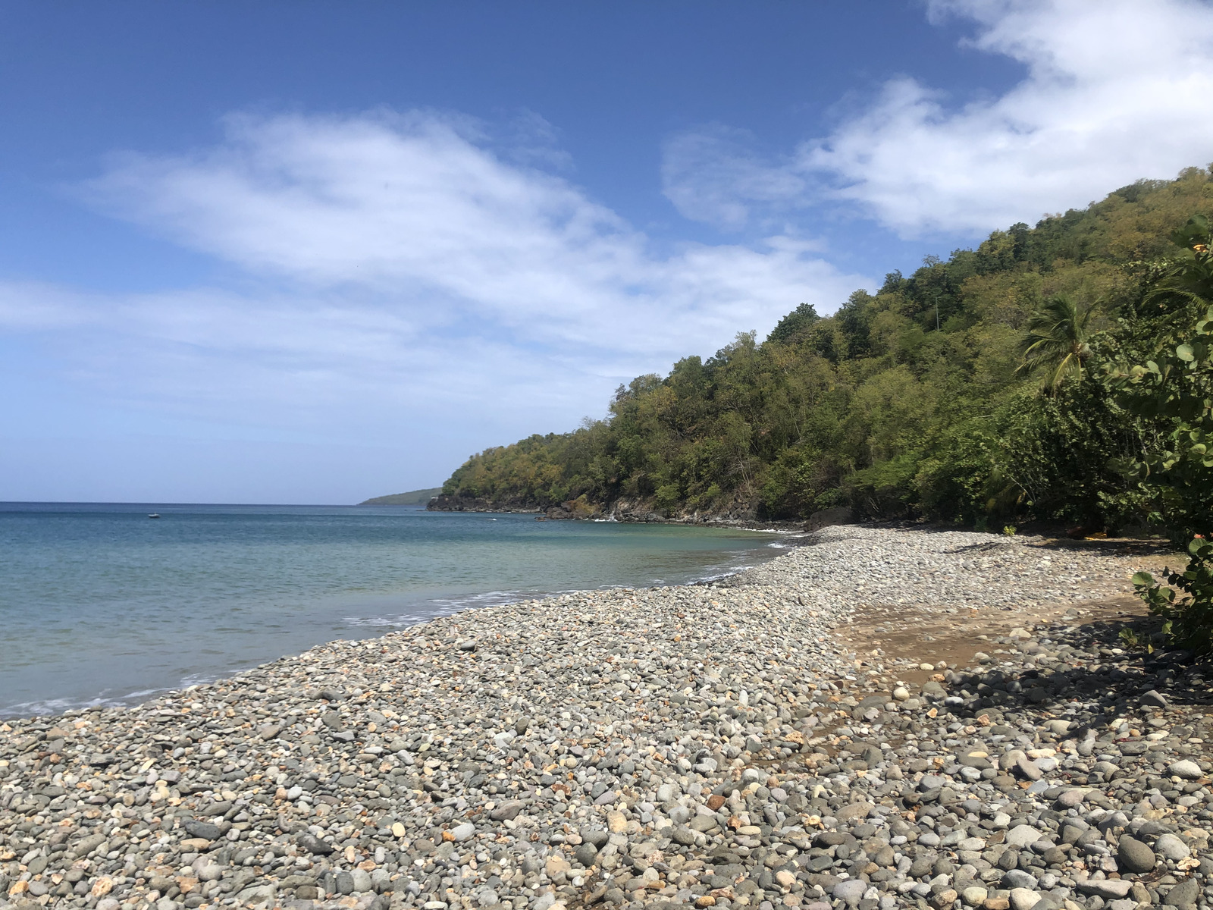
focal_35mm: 28
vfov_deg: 49.7
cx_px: 606
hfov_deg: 63.4
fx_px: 981
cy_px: 455
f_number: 1.8
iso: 20
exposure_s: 1/2825
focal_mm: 4
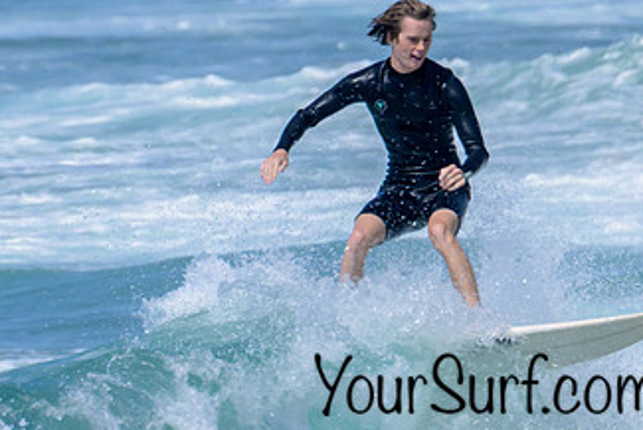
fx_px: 34629
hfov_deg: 1.1
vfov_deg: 0.7
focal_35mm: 1938
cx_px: 396
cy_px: 481
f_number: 16
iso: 1000
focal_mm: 800
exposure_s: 1/2000
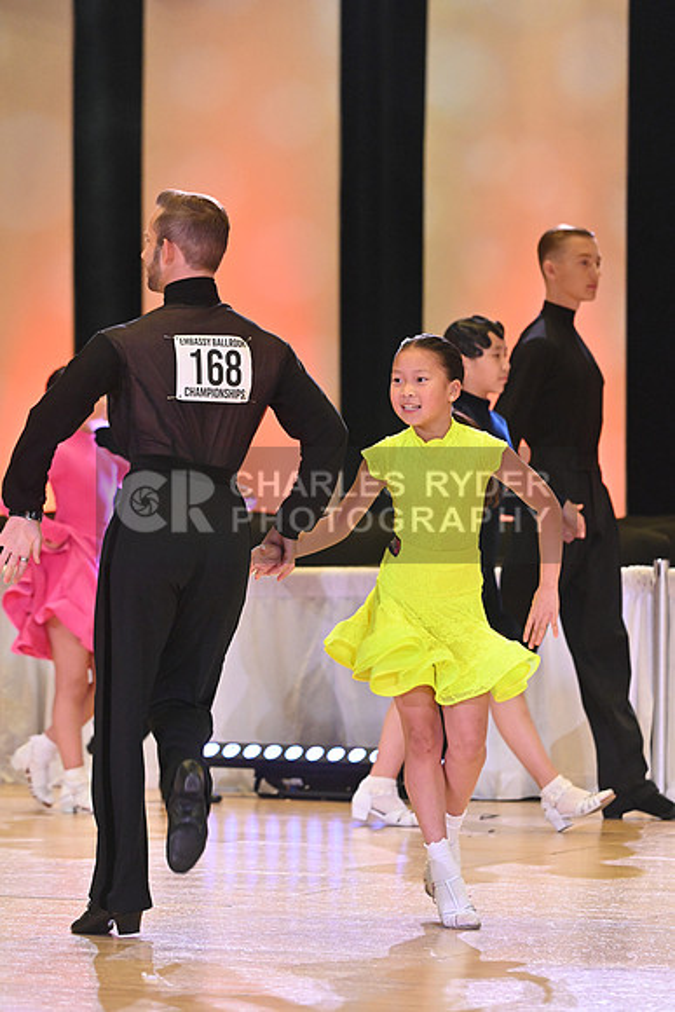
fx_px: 5340
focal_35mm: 190
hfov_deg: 7.2
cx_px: 338
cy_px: 506
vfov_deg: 10.8
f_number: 5.6
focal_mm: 190
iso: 4000
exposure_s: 1/400
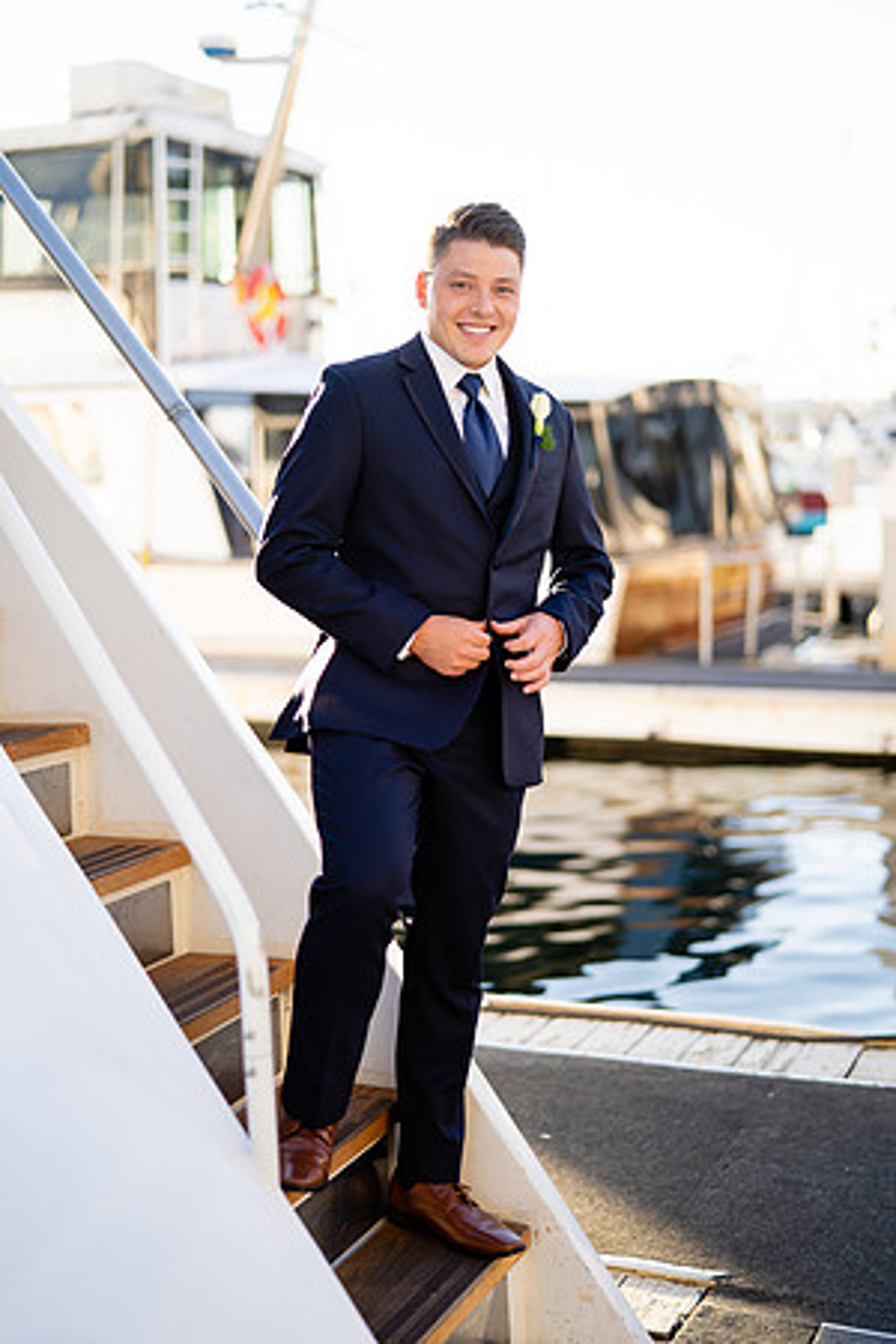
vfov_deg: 39.6
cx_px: 448
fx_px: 1867
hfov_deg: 27.0
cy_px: 672
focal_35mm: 50
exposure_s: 1/1600
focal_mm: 50
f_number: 1.4
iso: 160
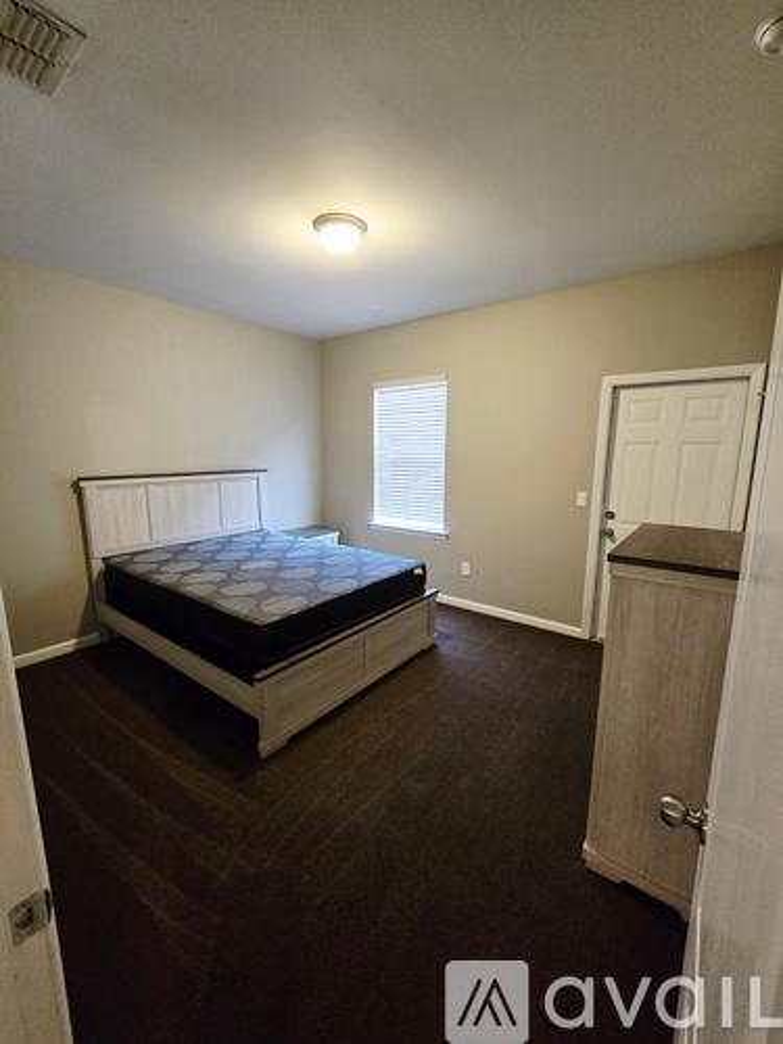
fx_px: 392
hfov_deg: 89.9
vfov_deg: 106.2
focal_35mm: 13
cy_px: 522
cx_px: 392
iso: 800
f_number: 2.2
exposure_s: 1/60.2
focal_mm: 2.2
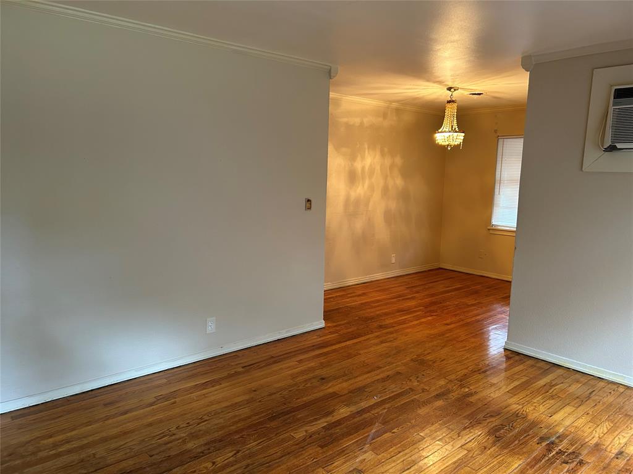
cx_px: 316
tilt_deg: -8.1
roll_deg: -0.8
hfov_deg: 67.3
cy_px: 237
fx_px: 475
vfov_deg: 53.1
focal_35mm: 26
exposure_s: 1/60
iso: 250
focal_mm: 5.7
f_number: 1.5
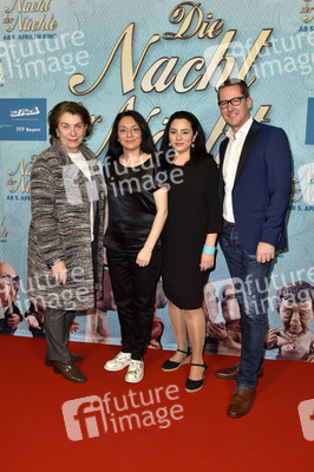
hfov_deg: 43.5
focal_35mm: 30
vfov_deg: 62.0
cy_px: 236
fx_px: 393
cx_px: 157
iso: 1000
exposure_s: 1/125
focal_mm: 30
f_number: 5.6
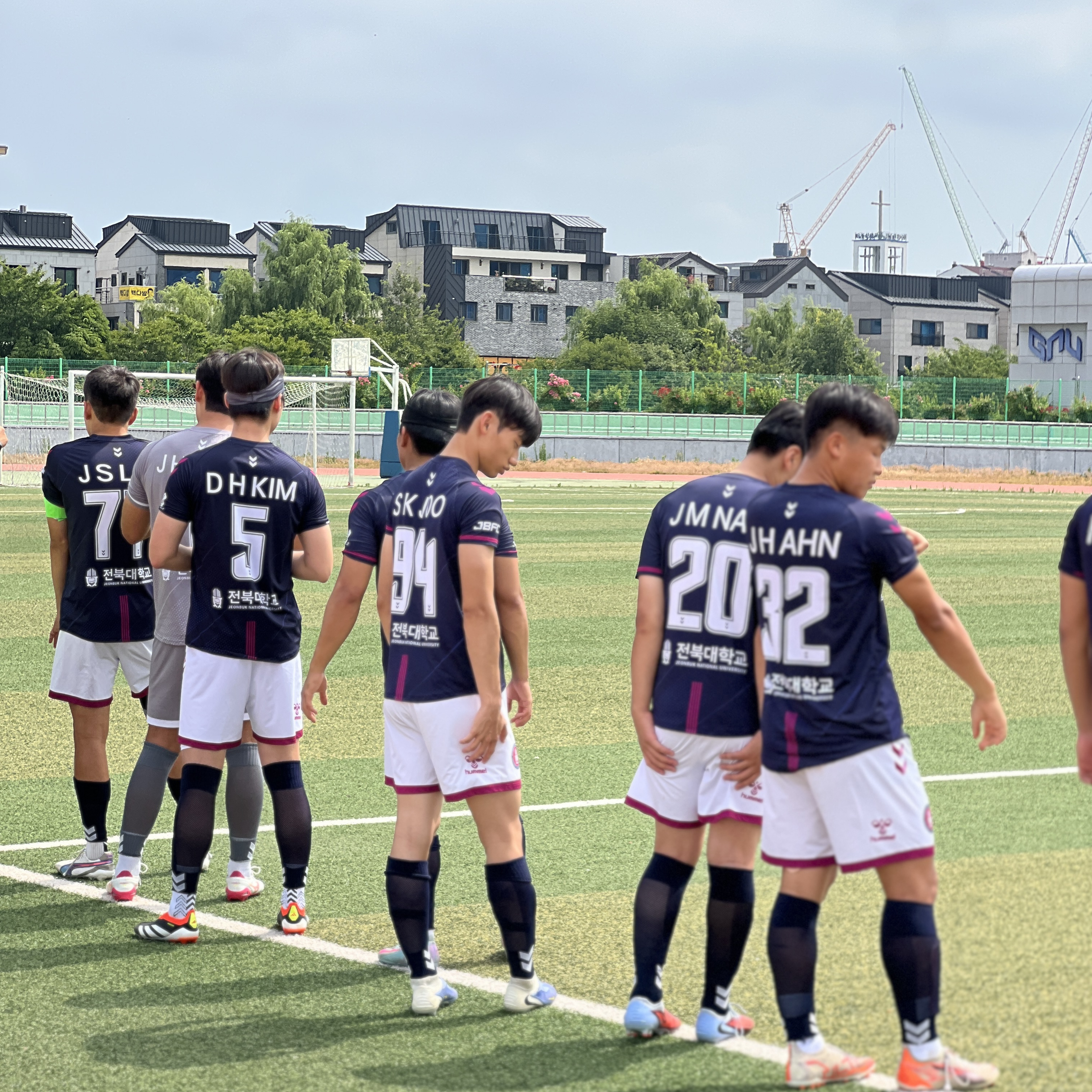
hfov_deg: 19.1
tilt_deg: -1.0
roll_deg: -0.6
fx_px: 3248
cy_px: 585
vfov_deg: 19.1
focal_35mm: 91
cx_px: 546
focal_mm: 9
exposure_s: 1/723
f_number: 2.8
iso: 32
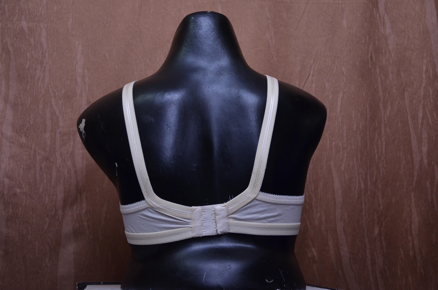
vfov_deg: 20.1
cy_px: 145
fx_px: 820
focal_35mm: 68
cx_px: 219
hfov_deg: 29.9
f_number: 5
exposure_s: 1/125
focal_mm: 45
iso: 640
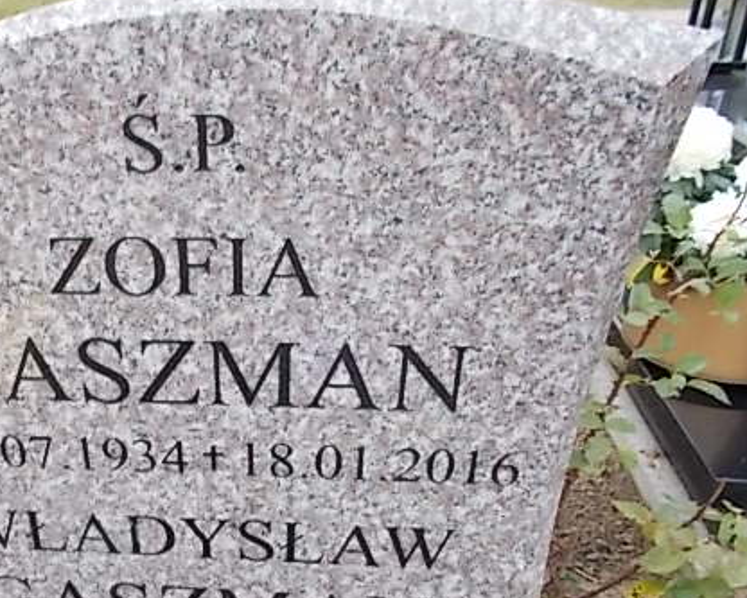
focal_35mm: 39
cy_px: 408
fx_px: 862
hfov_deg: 45.3
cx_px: 189
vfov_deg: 37.7
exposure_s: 1/30
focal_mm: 4.6
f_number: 3.2
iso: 80
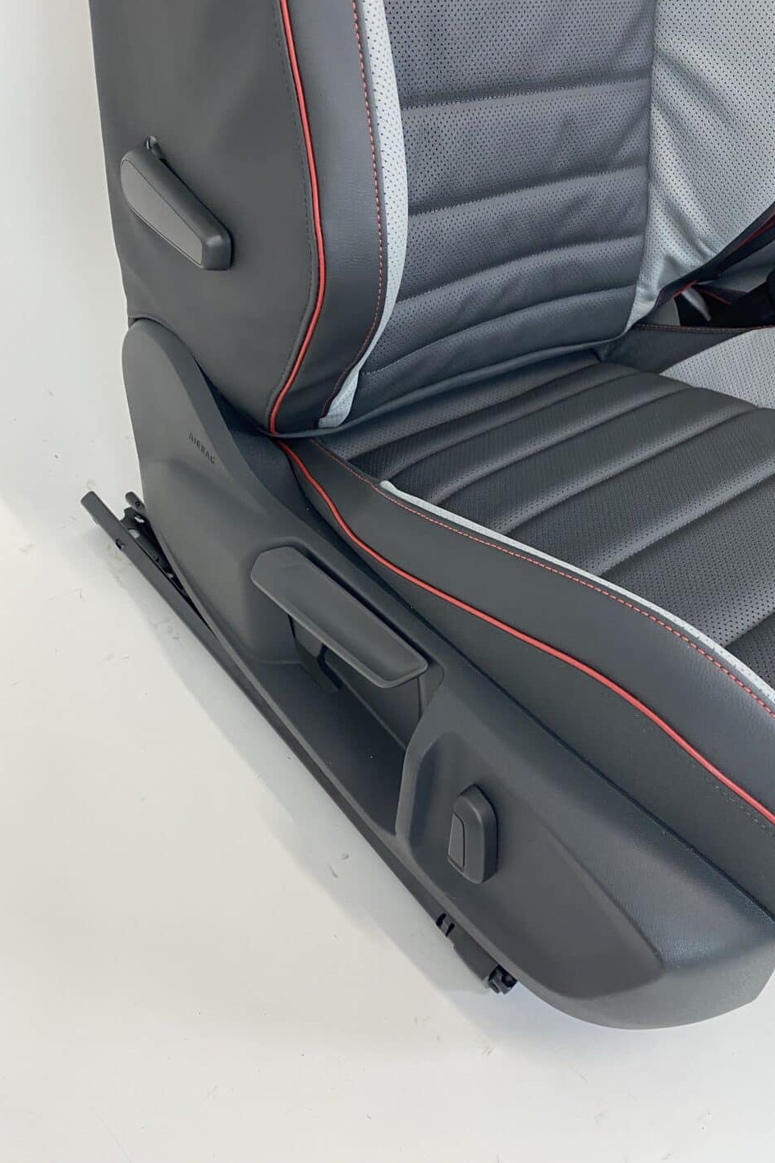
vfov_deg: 65.5
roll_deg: -13.2
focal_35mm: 28
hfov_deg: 46.4
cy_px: 567
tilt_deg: -41.2
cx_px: 402
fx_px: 905
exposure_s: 1/60
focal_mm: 4.25
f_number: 1.8
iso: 125
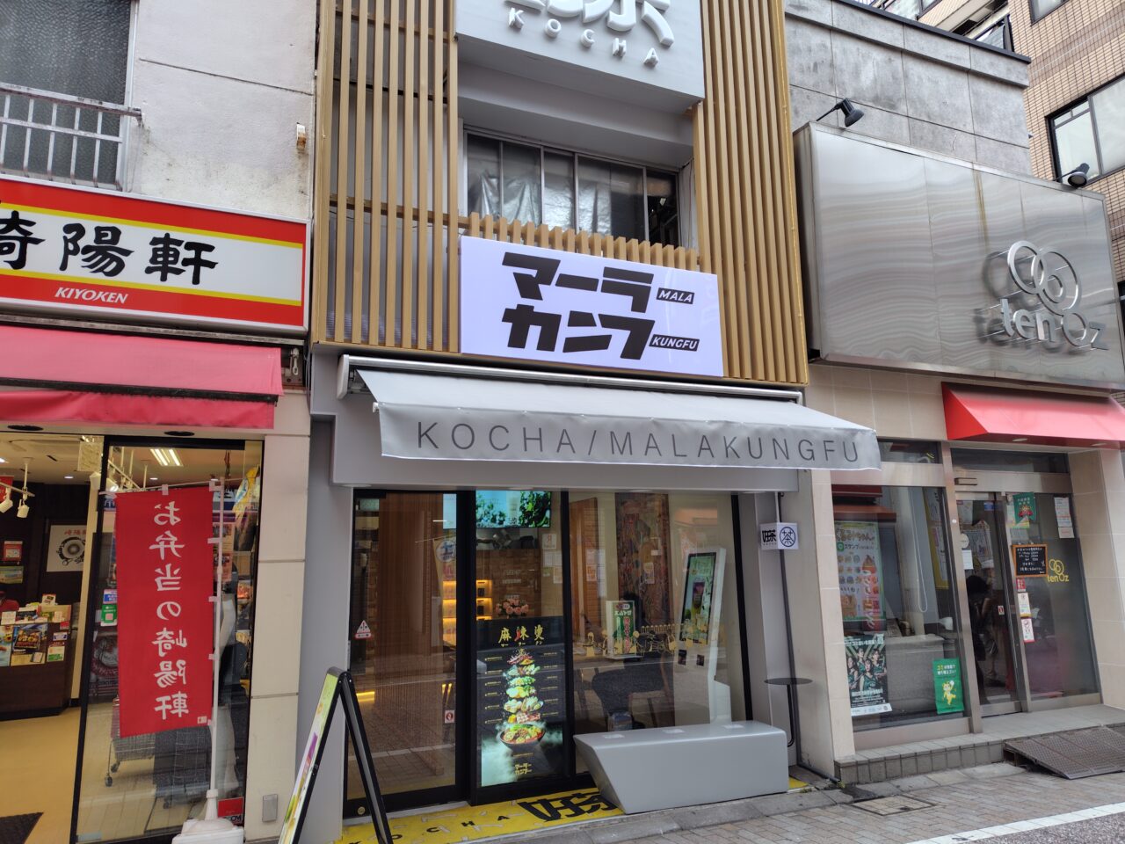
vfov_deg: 58.9
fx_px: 747
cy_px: 422
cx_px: 562
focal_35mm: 23
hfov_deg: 73.9
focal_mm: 5.6
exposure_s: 1/120
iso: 59
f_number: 1.9
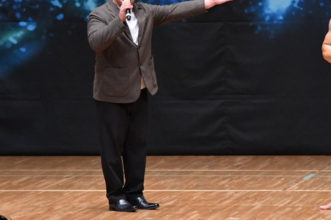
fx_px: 3253
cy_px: 101
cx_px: 255
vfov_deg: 3.9
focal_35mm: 354
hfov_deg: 5.8
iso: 6400
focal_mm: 150
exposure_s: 1/400
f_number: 5.6
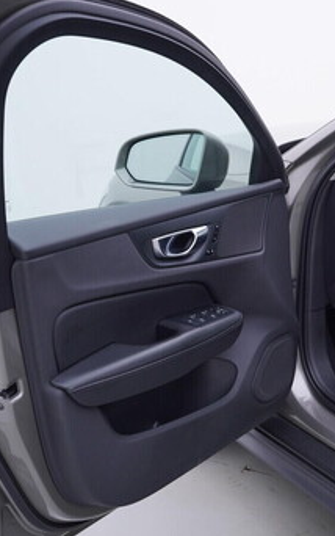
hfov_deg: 21.6
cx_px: 296
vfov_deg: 34.5
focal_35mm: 59
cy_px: 255
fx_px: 861
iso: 125
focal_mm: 24
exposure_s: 1/60
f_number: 3.5
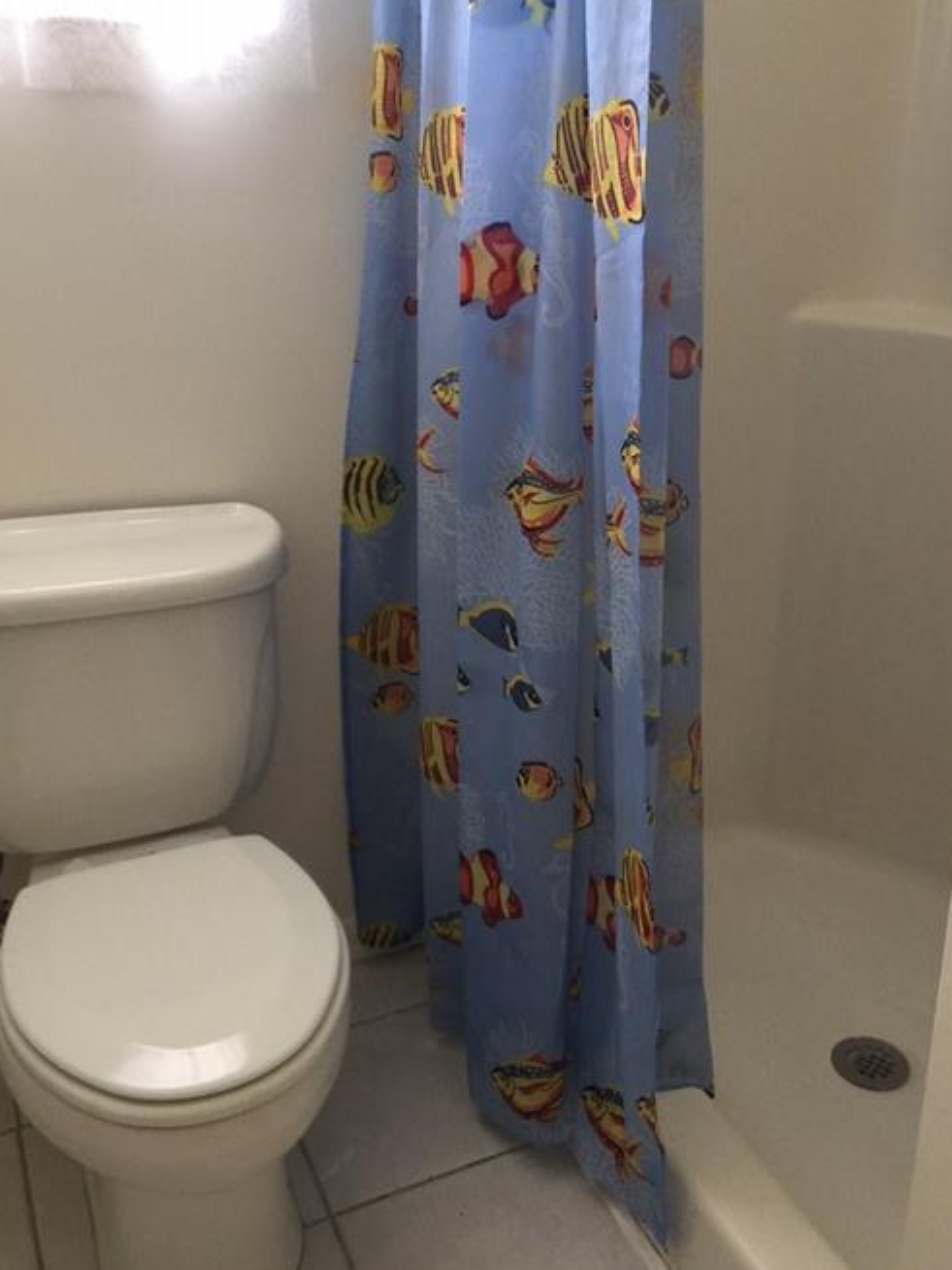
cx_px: 547
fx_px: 1247
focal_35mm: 34
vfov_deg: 53.9
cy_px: 580
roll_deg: +0.2
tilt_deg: -17.6
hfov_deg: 41.7
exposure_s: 1/15
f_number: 2.2
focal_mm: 4.15
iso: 40
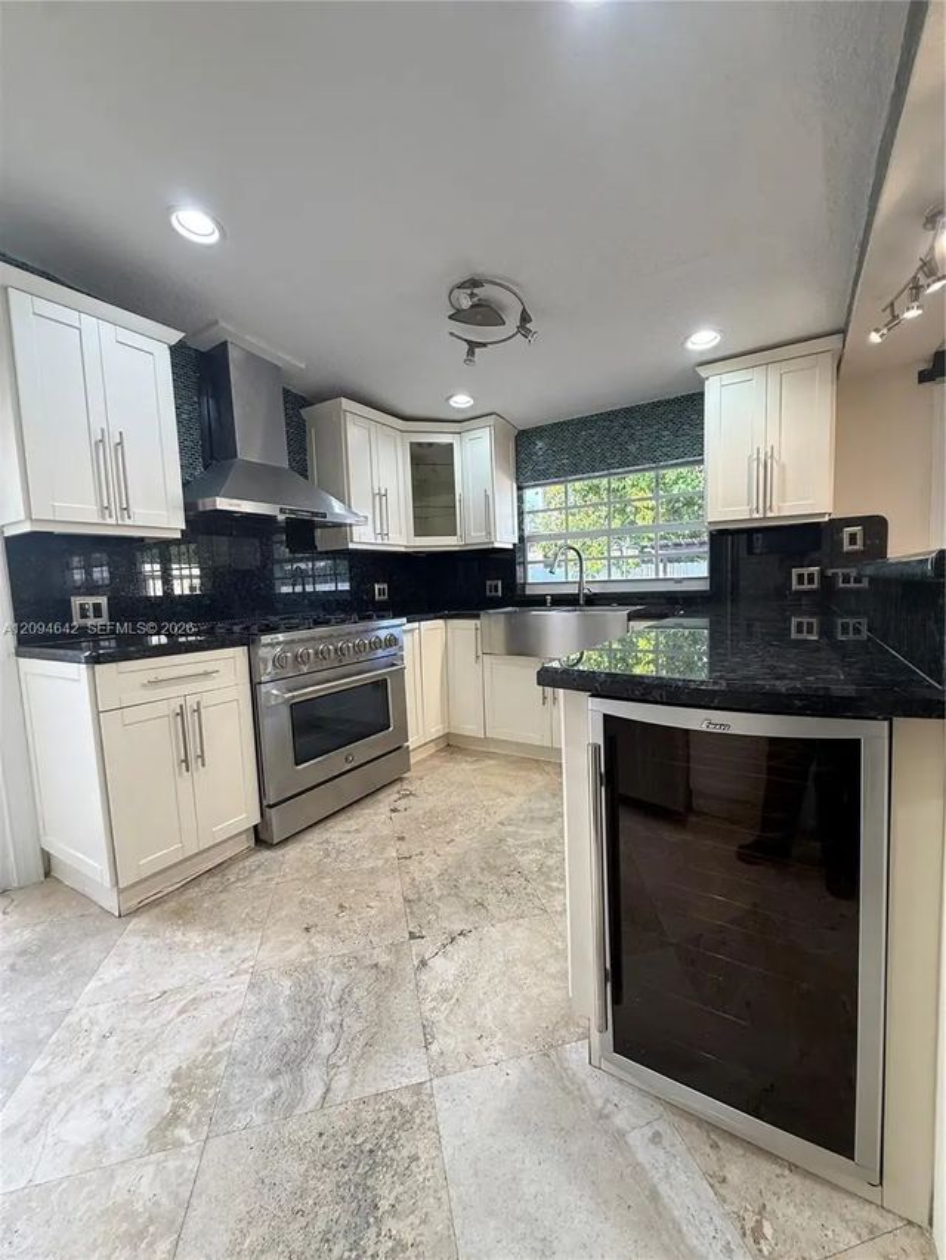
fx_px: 510
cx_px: 473
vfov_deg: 102.1
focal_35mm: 14
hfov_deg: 85.7
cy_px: 630
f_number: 2.2
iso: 160
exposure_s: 1/120
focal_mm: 2.22
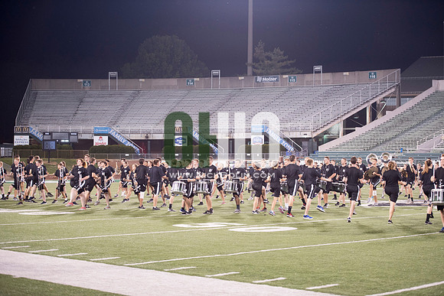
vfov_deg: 19.5
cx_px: 222
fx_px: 863
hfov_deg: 28.8
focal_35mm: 70
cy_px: 148
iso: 1000
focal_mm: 70
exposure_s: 1/320
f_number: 2.8
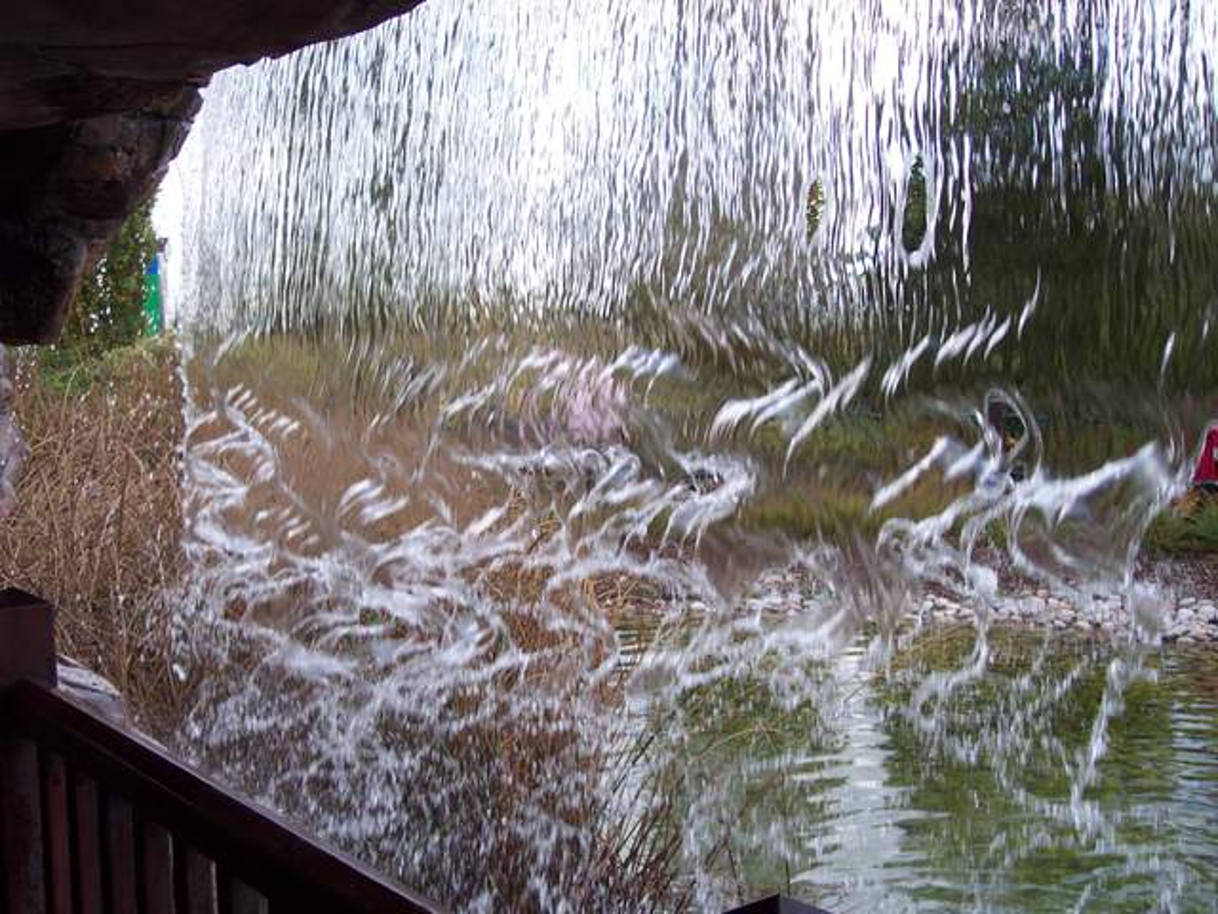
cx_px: 609
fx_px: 1337
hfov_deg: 49.0
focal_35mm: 38
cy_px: 457
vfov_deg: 37.7
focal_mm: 8
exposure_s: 1/350
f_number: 2.8
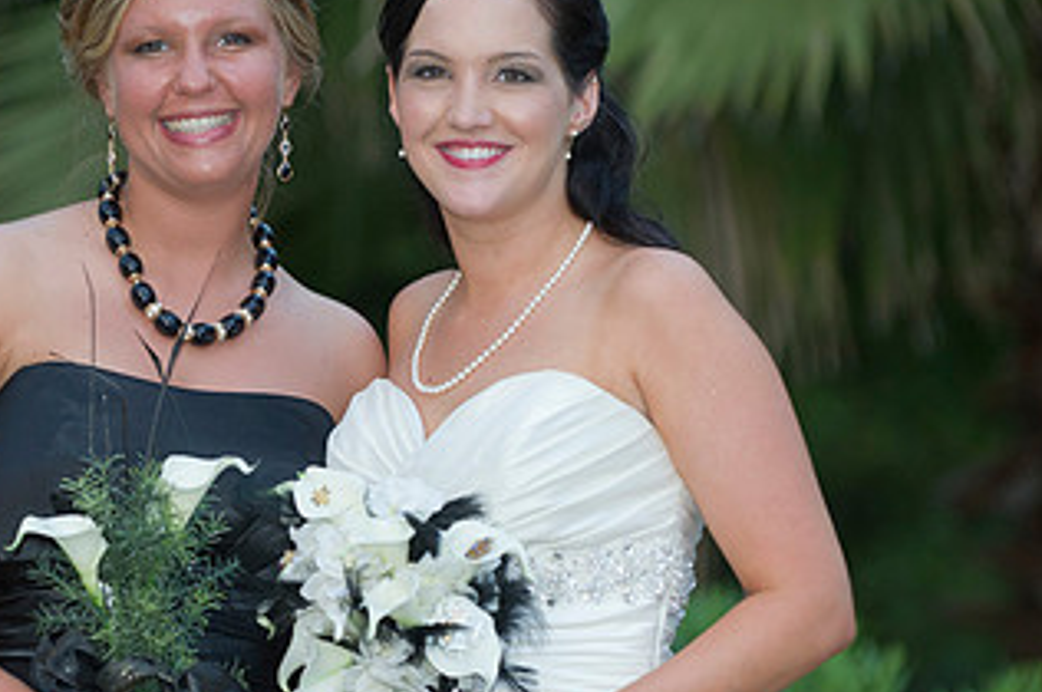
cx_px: 274
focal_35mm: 257
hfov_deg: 8.0
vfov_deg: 5.3
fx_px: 7431
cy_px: 428
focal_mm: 140
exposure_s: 1/160
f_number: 2.8
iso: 1250
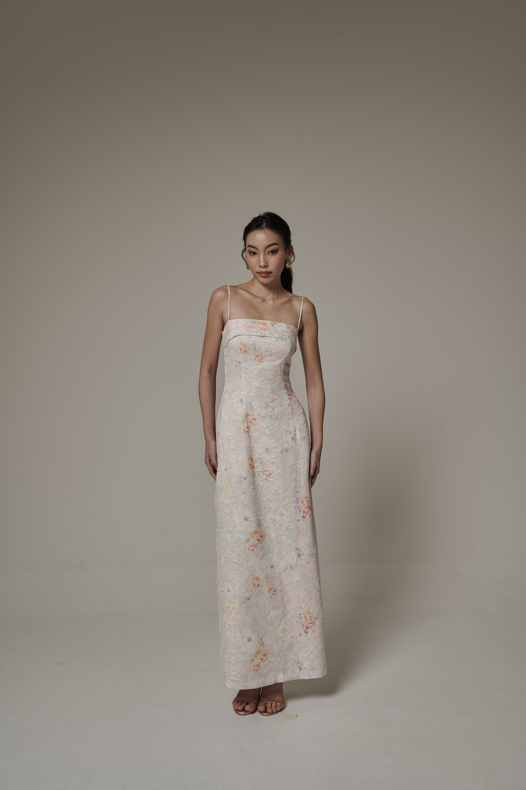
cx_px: 263
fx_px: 746
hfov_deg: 38.8
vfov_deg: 55.8
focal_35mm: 34
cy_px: 395
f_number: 5.6
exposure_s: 1/160
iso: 100
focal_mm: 34
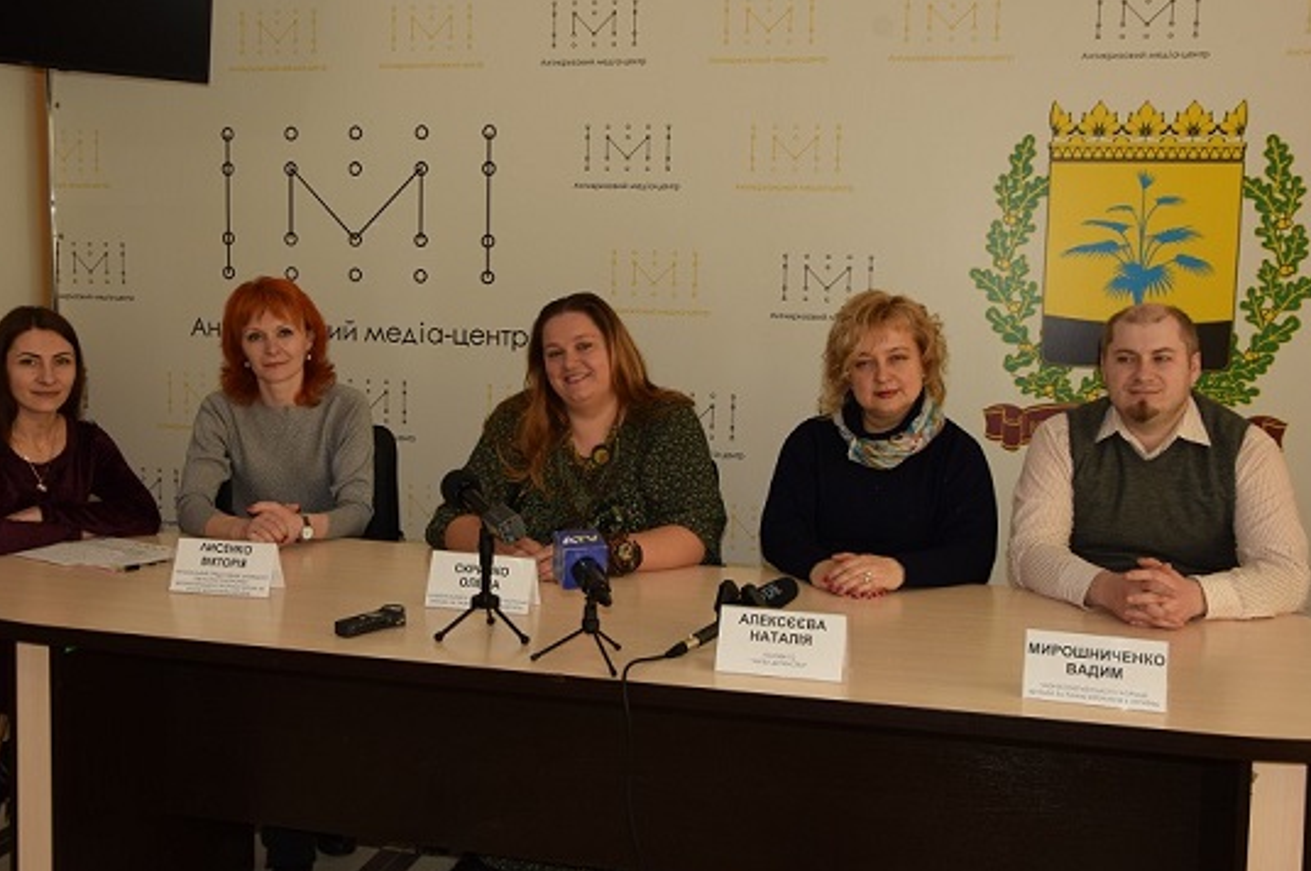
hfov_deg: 47.4
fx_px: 1491
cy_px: 411
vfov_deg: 32.5
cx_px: 616
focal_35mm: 41
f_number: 9
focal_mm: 24
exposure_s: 1/200
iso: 500
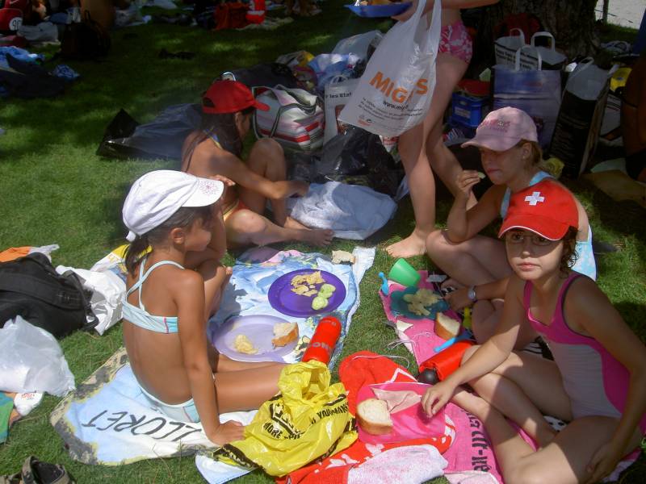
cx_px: 323
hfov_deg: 47.9
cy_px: 242
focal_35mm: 39
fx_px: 728
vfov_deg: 36.8
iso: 100
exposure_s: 1/800
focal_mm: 8
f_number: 4.7
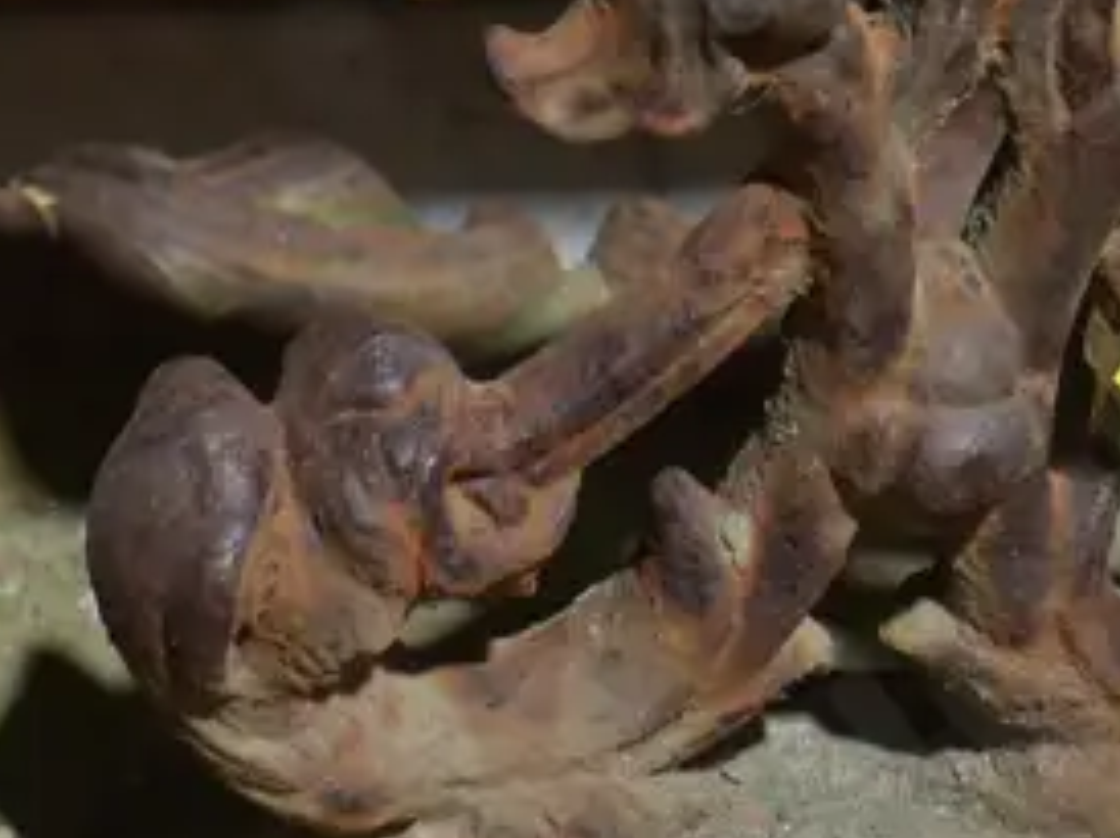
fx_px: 5075
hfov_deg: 12.5
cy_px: 760
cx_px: 879
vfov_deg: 9.4
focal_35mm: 157
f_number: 4.6
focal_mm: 21
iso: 640
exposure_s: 1/60
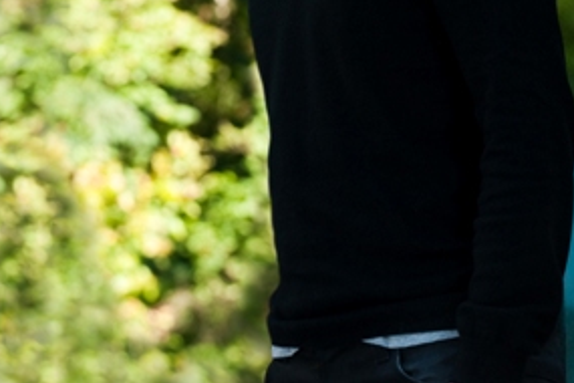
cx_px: 211
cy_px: -42
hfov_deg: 7.3
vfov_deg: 4.9
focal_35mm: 281
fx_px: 4480
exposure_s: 1/250
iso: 500
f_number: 5
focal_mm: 125
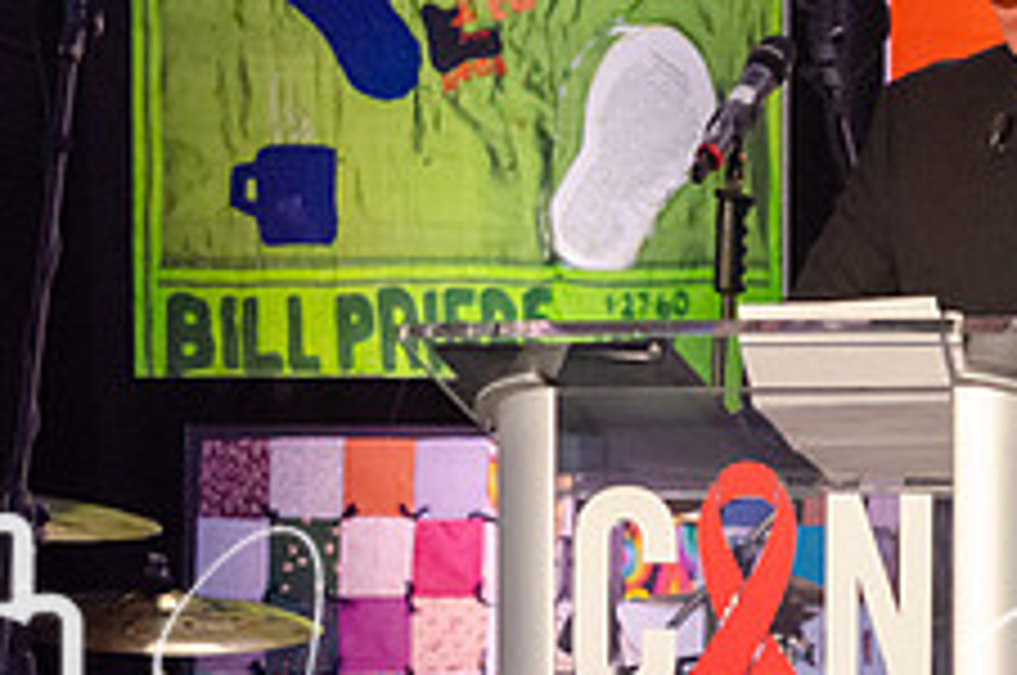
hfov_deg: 3.1
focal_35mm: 661
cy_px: 360
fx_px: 18646
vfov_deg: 2.1
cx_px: 724
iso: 3200
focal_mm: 165
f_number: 5
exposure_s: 1/60
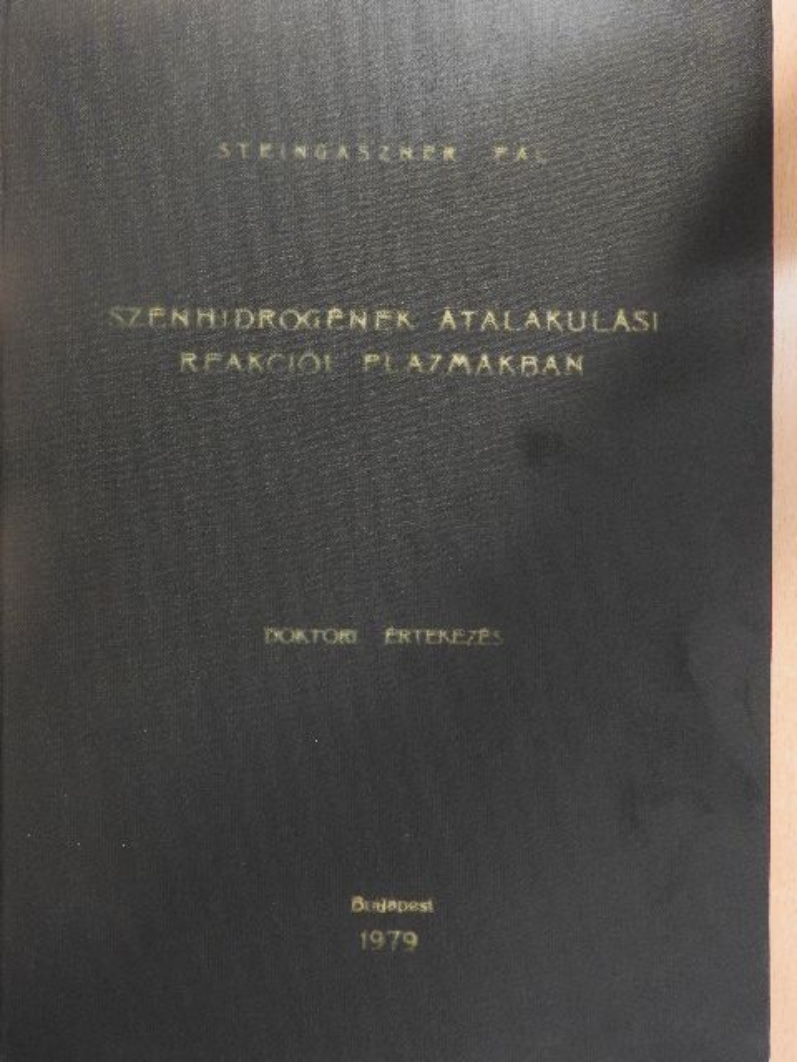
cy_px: 531
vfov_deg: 55.4
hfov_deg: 42.9
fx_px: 1013
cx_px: 398
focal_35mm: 33
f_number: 3.6
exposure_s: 1/8
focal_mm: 5.9
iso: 560
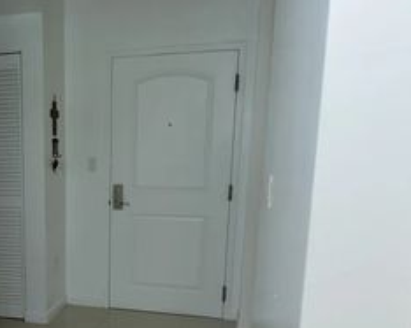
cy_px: 247
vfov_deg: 35.6
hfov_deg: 41.6
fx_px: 499
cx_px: 49
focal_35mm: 41
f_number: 4
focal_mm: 16
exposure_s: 1/100
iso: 800
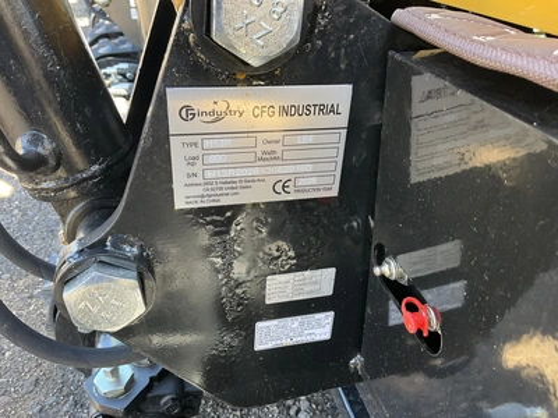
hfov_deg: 61.7
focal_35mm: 29
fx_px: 467
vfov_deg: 48.2
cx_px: 279
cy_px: 209
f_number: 1.8
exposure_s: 1/101
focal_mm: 3
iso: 64
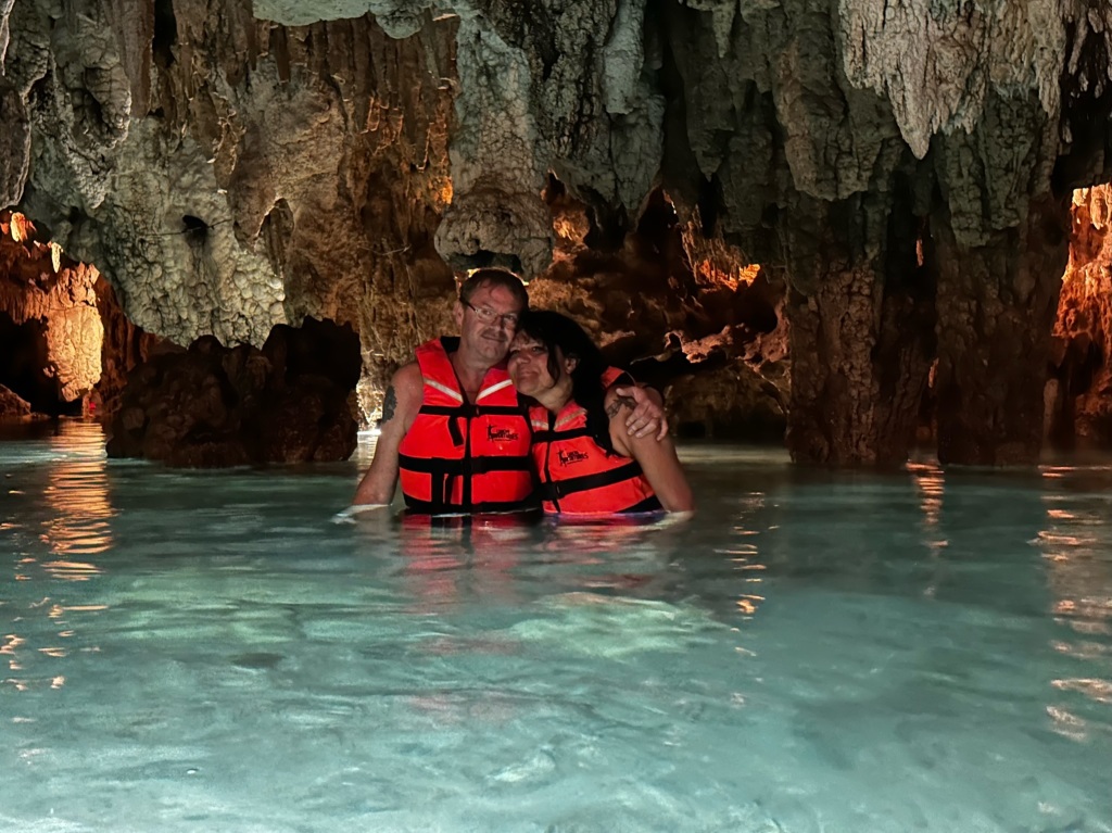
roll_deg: +0.5
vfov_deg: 30.2
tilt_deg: -1.4
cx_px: 556
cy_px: 416
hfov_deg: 39.7
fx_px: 1541
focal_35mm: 48
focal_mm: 6.86
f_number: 1.78
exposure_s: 1/15
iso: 1250
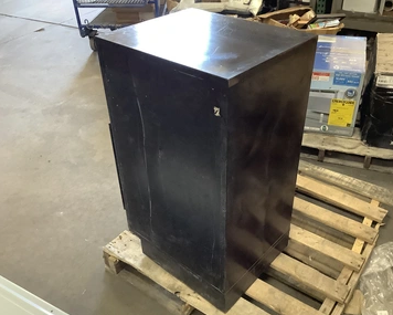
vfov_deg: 43.4
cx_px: 211
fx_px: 396
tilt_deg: -35.9
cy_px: 165
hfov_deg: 52.8
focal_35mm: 34
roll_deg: +1.9
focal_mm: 3.3
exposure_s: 1/50
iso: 320
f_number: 2.4
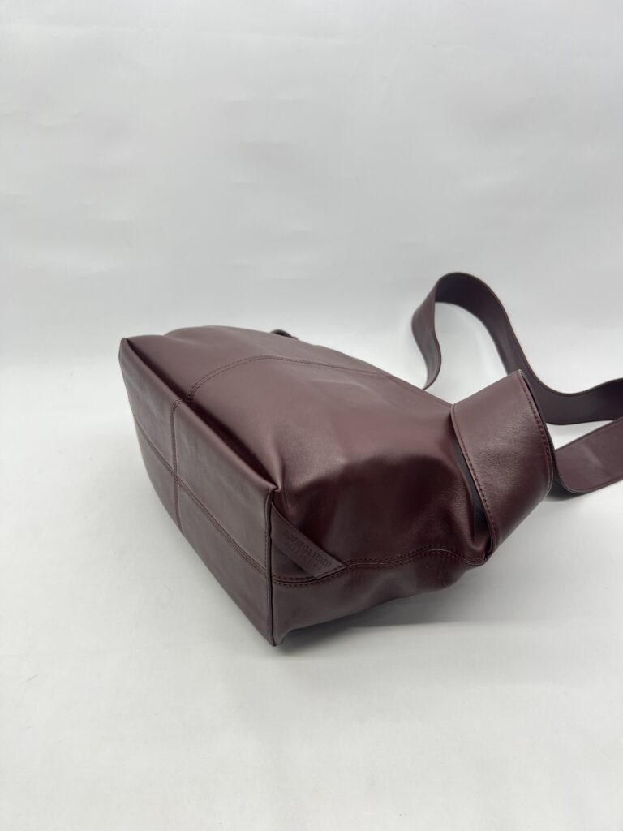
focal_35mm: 26
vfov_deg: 67.3
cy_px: 416
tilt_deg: -27.3
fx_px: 624
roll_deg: +1.1
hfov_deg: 53.1
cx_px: 312
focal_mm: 5.7
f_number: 1.5
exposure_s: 1/100
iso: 32
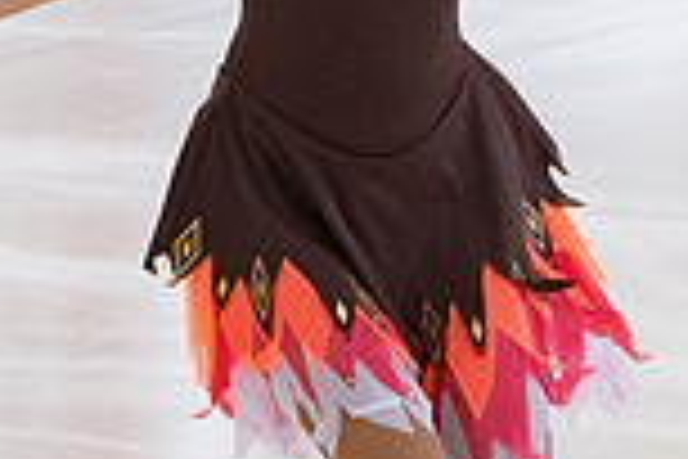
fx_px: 21651
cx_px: 999
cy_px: 219
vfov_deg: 1.2
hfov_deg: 1.8
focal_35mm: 1133
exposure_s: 1/320
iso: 640
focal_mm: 112
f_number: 4
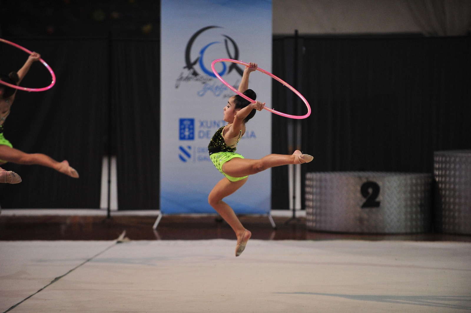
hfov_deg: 10.3
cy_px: 156
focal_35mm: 200
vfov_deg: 6.9
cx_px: 236
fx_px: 2615
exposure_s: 1/1600
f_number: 2.8
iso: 3200
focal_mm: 200
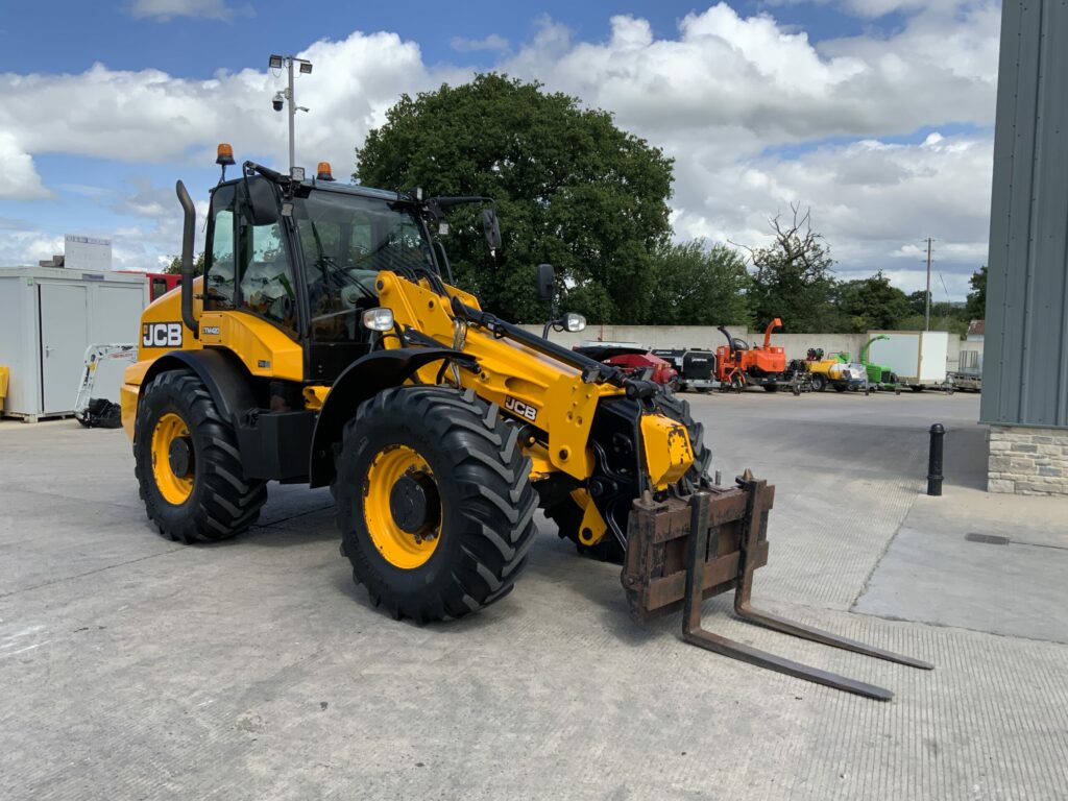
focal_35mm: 29
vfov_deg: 48.2
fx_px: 895
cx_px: 534
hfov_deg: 61.7
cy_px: 400
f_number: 1.8
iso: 16
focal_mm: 3
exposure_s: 1/1451
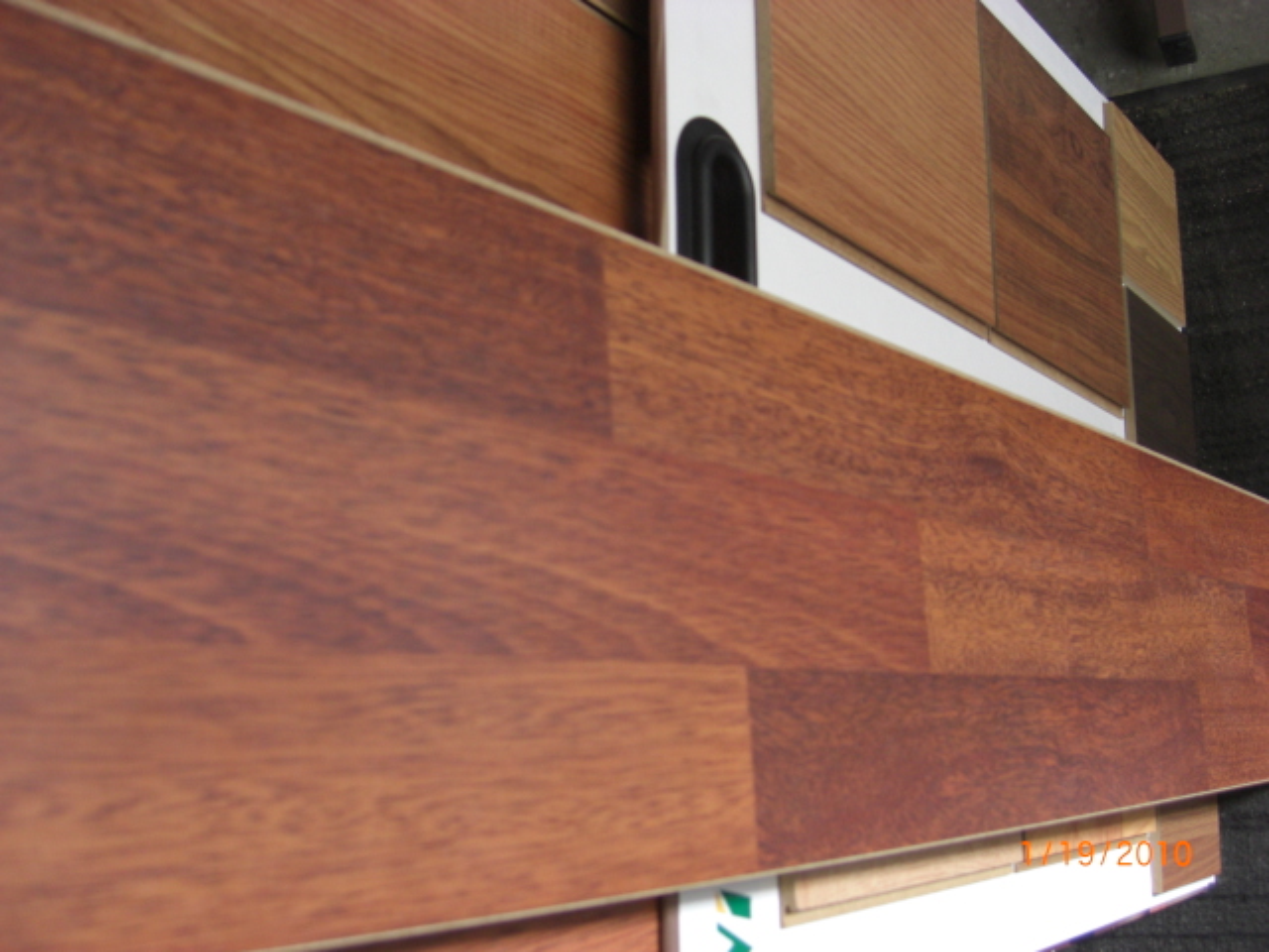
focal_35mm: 38
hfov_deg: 49.0
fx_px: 1393
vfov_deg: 37.7
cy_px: 476
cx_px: 634
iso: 200
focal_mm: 7.9
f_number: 2.8
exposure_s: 1/60
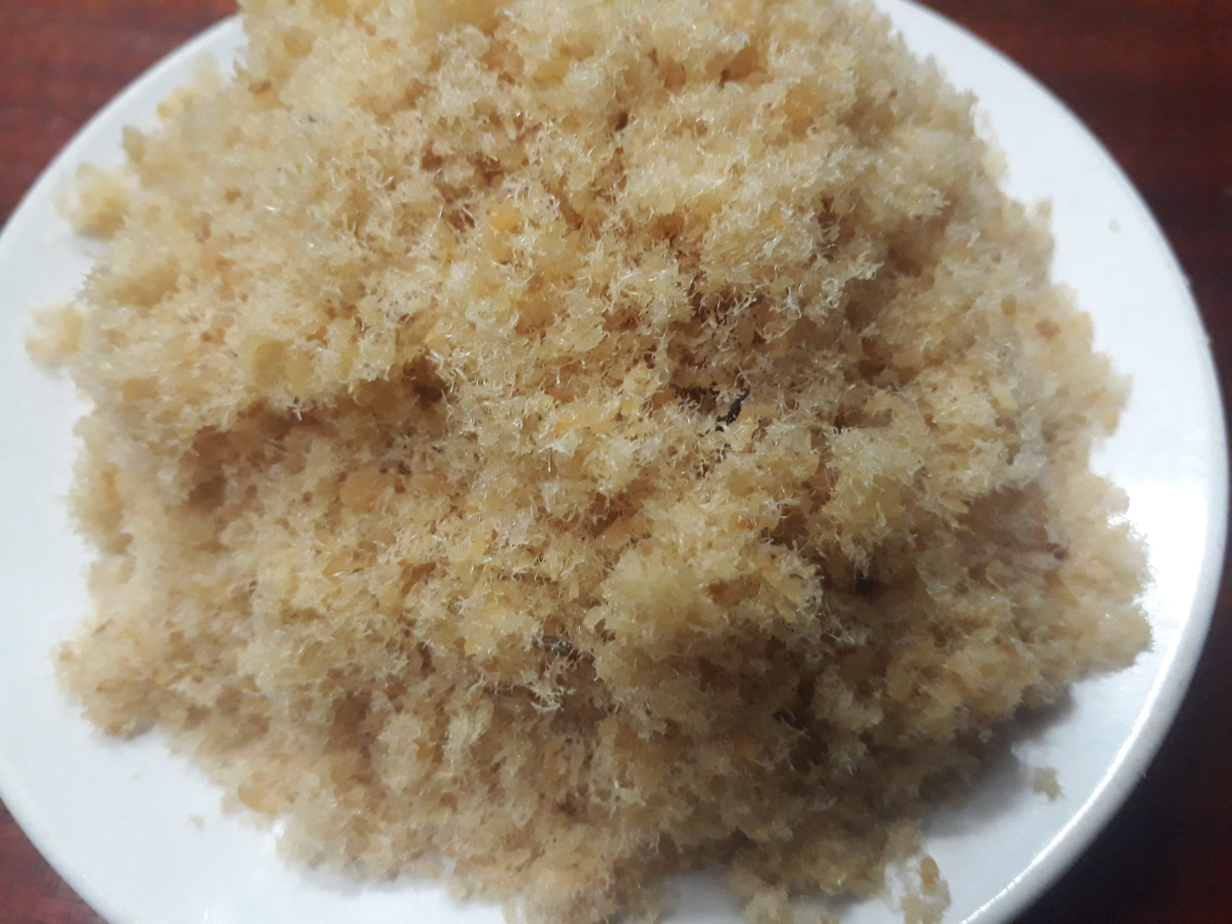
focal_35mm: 27
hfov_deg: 65.3
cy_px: 462
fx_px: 961
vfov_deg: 51.4
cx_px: 616
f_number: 1.9
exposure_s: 1/17
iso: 320
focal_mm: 3.6
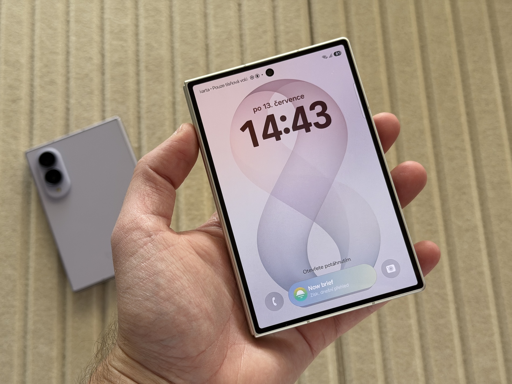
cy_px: 192
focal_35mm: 48
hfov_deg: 39.7
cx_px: 256
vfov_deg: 30.3
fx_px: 710
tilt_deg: -74.7
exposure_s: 1/103
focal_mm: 6.76
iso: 100
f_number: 1.78
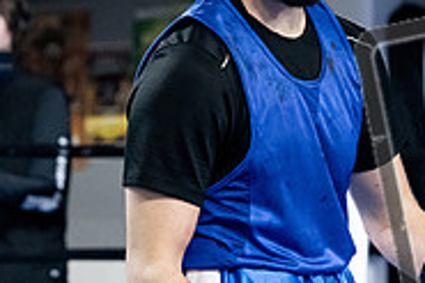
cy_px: 68
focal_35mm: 220
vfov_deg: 6.2
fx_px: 2595
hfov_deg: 9.3
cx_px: 361
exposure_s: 1/1000
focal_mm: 70
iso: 10000
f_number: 2.8
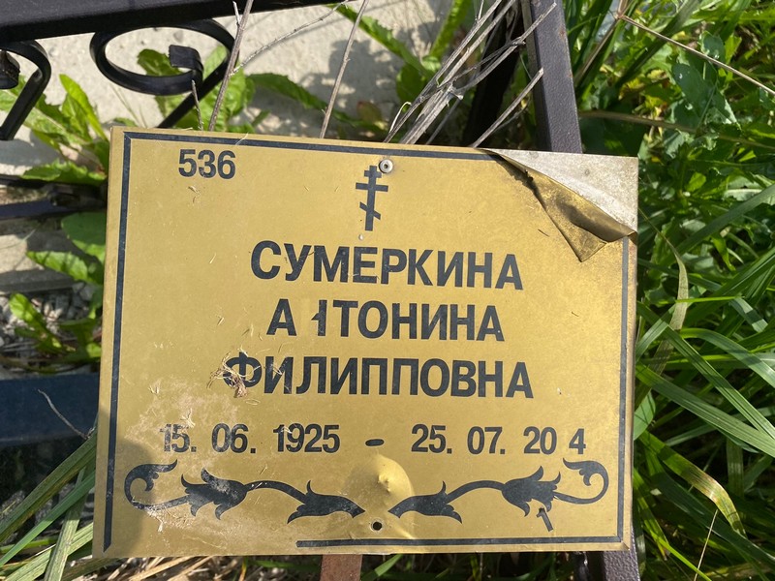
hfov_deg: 67.3
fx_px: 582
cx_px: 388
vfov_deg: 53.1
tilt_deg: -81.7
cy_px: 290
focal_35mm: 26
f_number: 1.8
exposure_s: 1/2463
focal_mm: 4.25
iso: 32
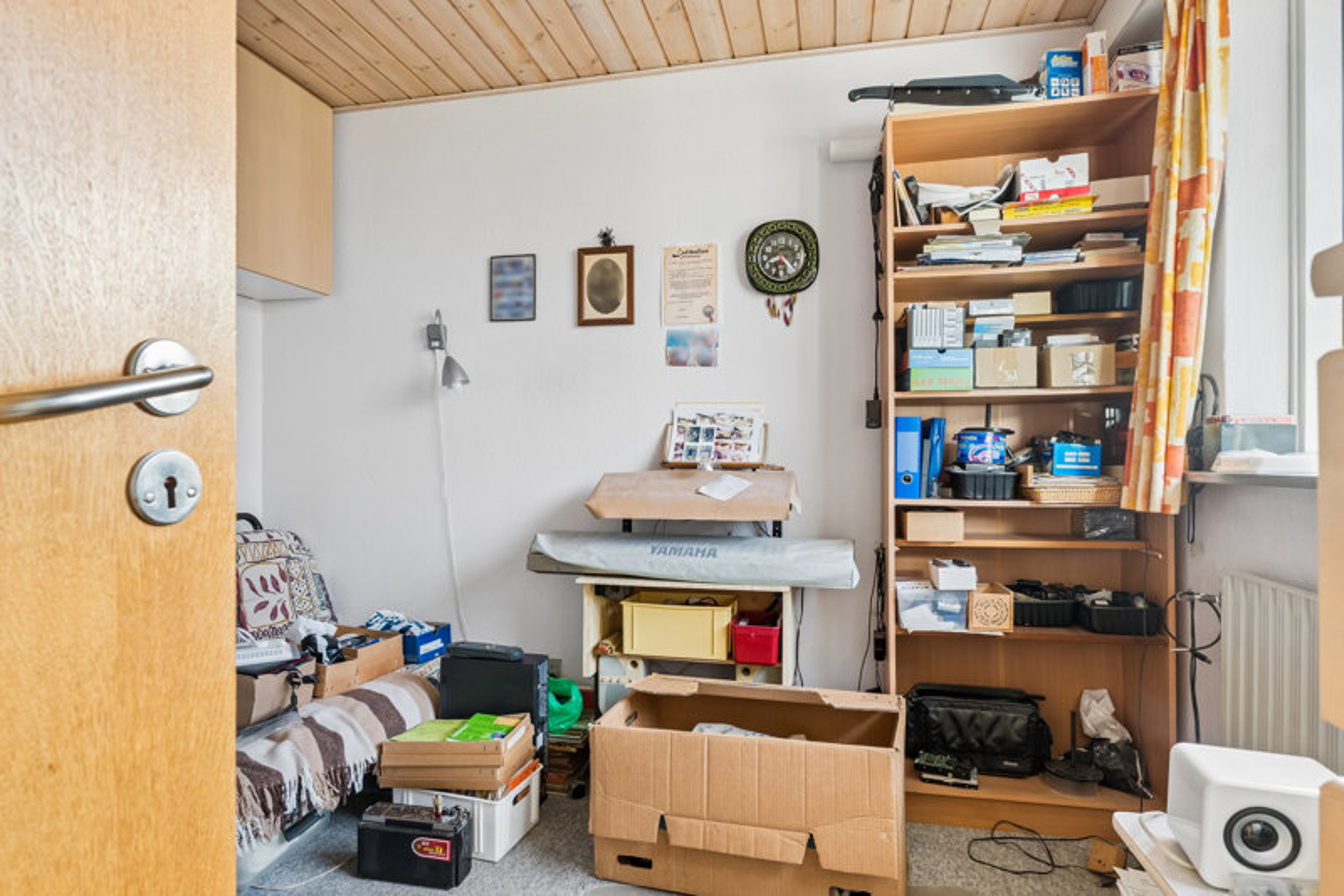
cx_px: 672
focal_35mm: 20
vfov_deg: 63.2
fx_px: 728
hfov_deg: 85.4
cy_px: 448
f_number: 8
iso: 200
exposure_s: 2.5
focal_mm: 13
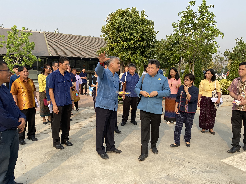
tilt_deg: -6.0
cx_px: 123
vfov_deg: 53.1
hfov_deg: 67.3
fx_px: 185
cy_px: 92
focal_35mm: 26
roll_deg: -0.1
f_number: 1.8
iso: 32
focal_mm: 4.25
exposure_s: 1/1302
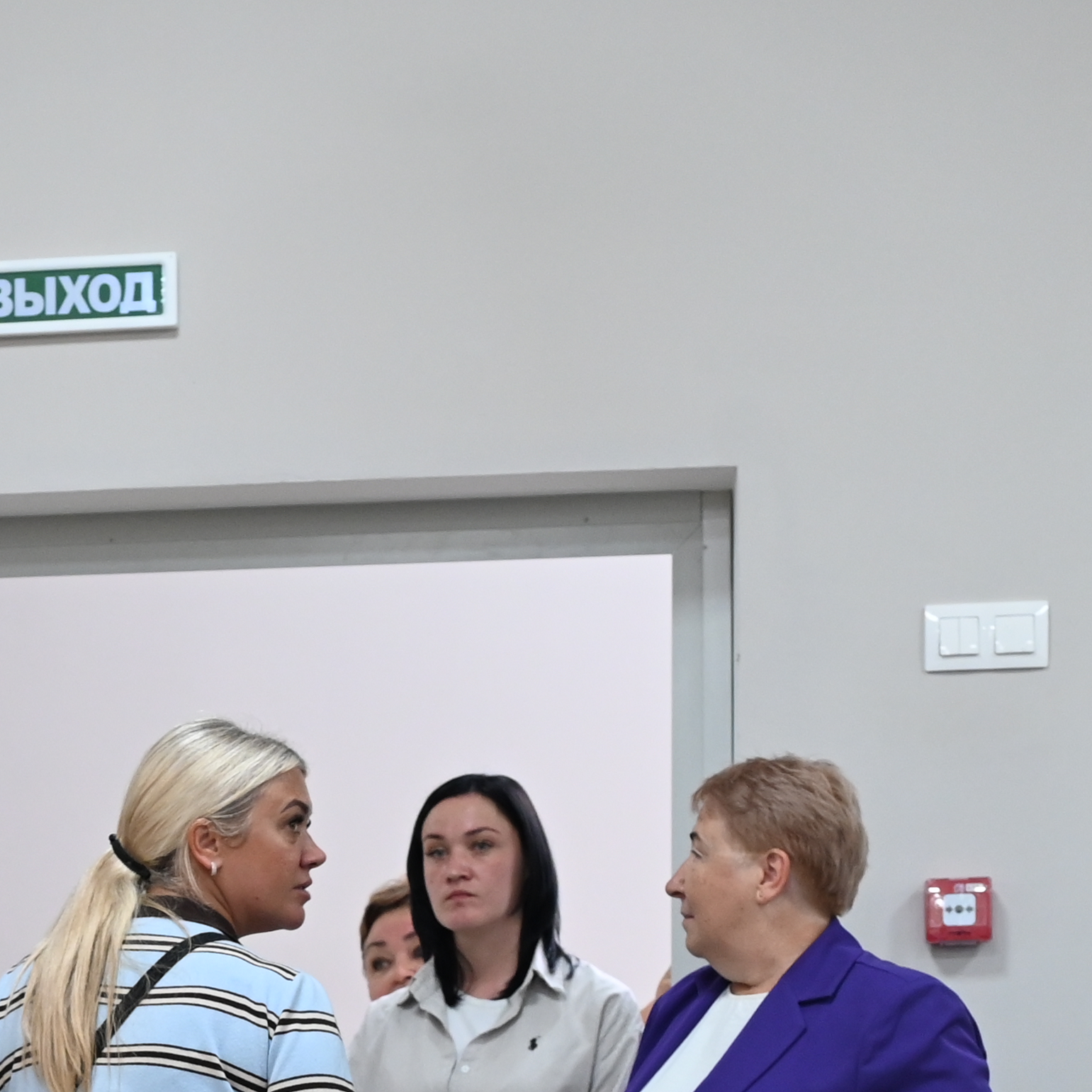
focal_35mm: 110
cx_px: -43
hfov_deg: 15.5
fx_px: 3926
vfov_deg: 15.1
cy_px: 1422
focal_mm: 33
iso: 1600
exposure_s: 1/125
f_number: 4
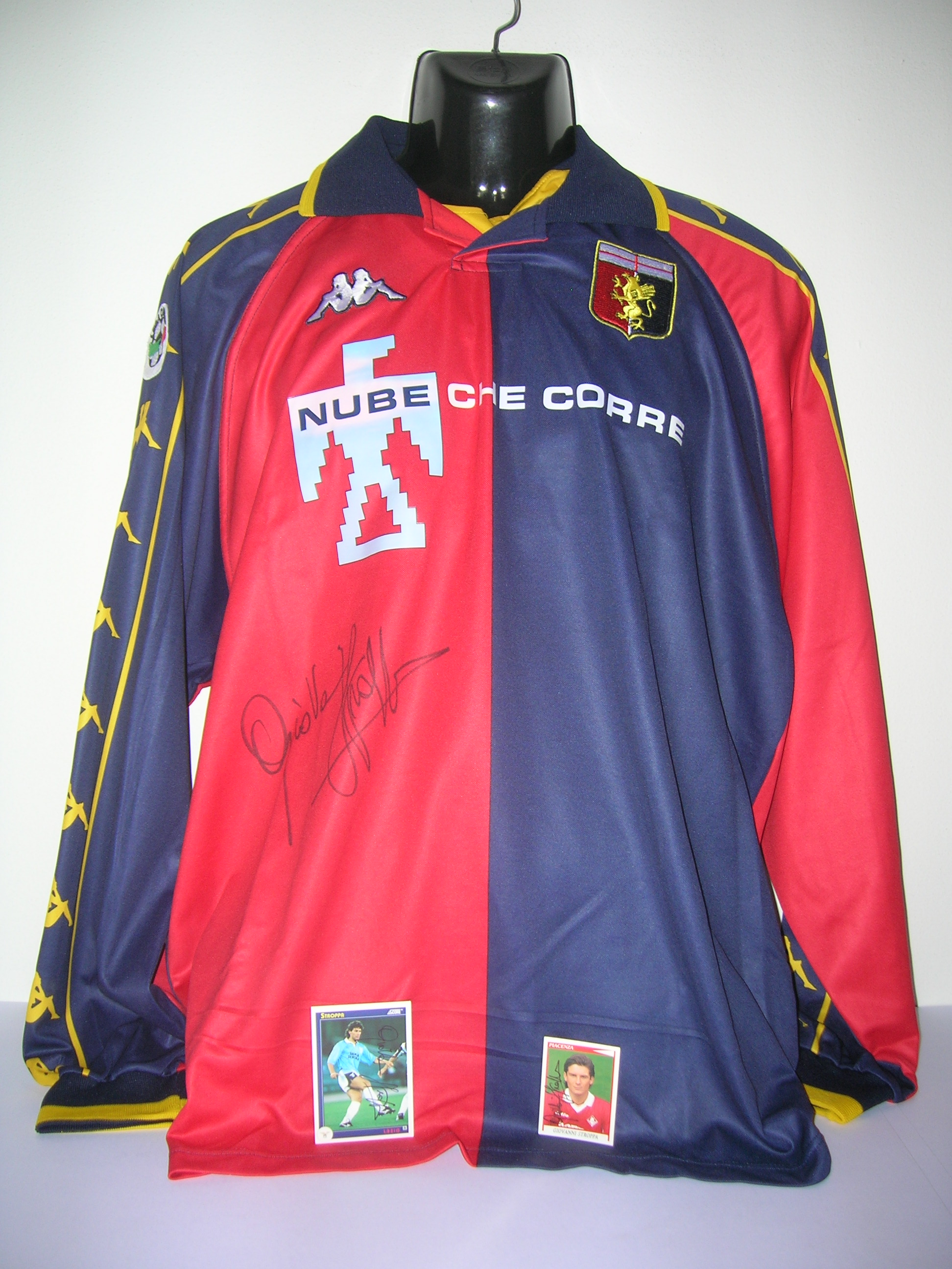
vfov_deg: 54.0
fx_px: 1247
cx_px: 476
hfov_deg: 41.8
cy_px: 634
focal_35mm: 34
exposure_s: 1/60.1
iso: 50
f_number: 2.9
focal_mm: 5.7
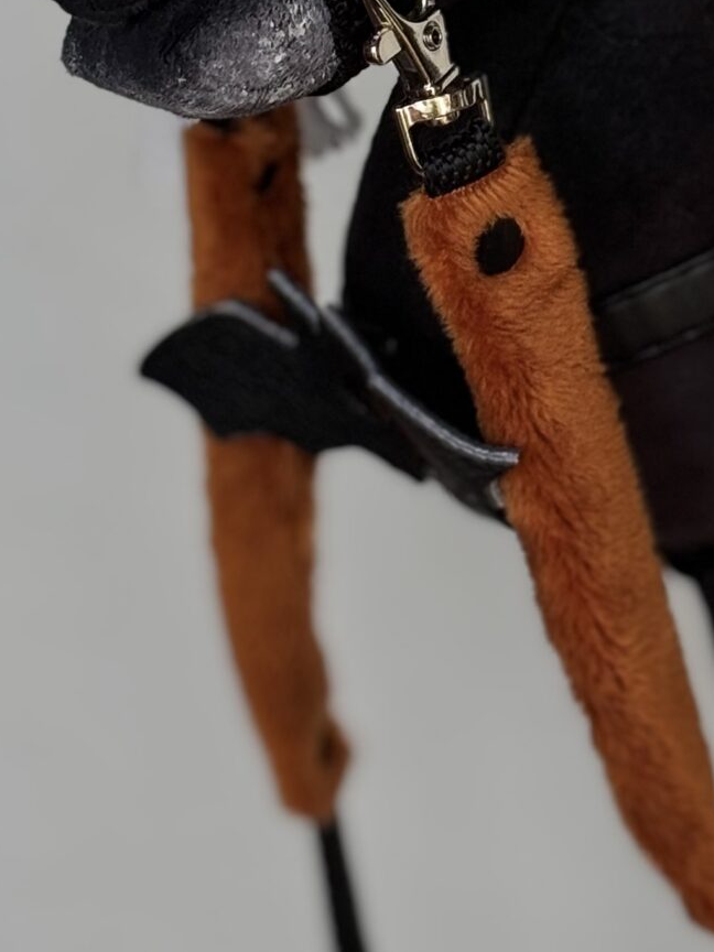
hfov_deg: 9.6
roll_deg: +1.1
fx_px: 4235
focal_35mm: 154
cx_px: 753
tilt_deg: -17.4
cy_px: 7
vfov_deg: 12.7
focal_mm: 5.96
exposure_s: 1/383
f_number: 1.6
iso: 32
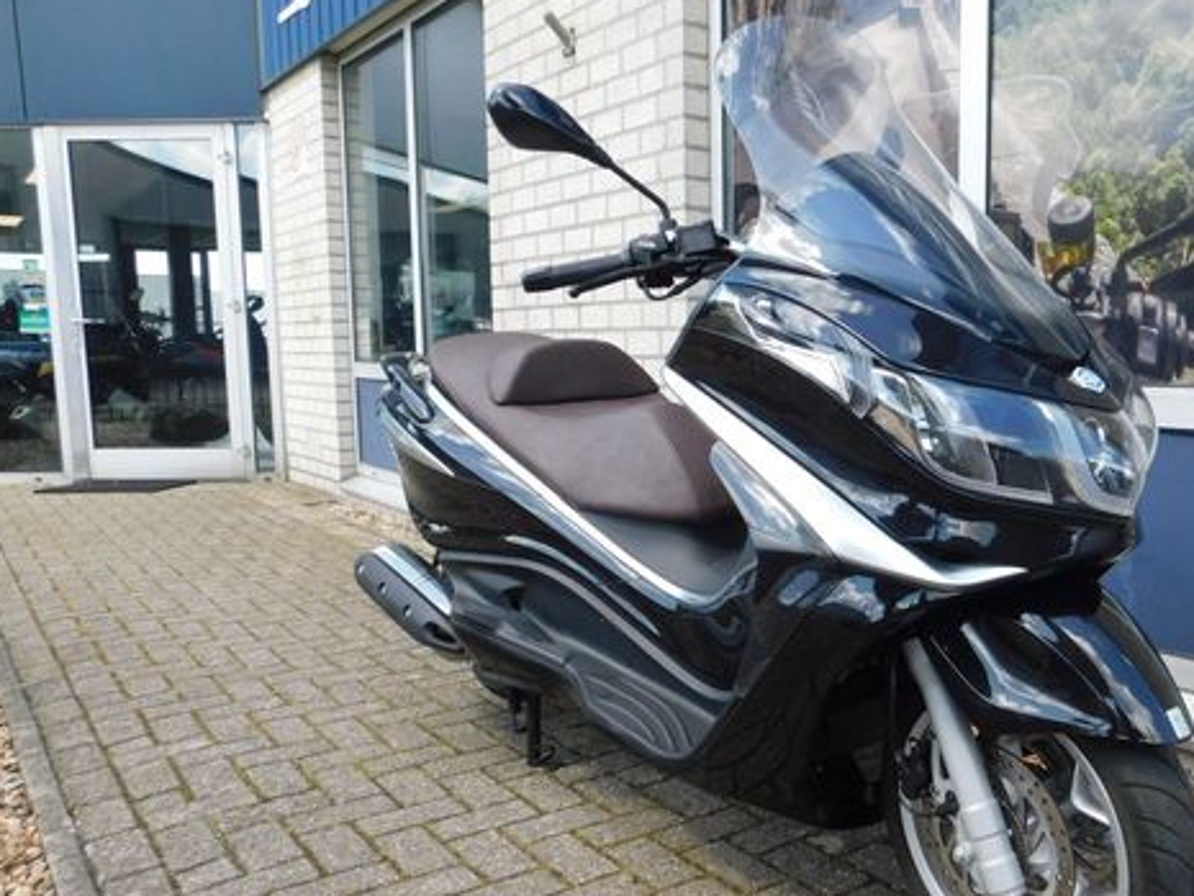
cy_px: 501
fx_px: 1139
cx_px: 806
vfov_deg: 42.9
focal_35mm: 33
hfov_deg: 54.1
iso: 125
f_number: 3
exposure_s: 1/400
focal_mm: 4.1
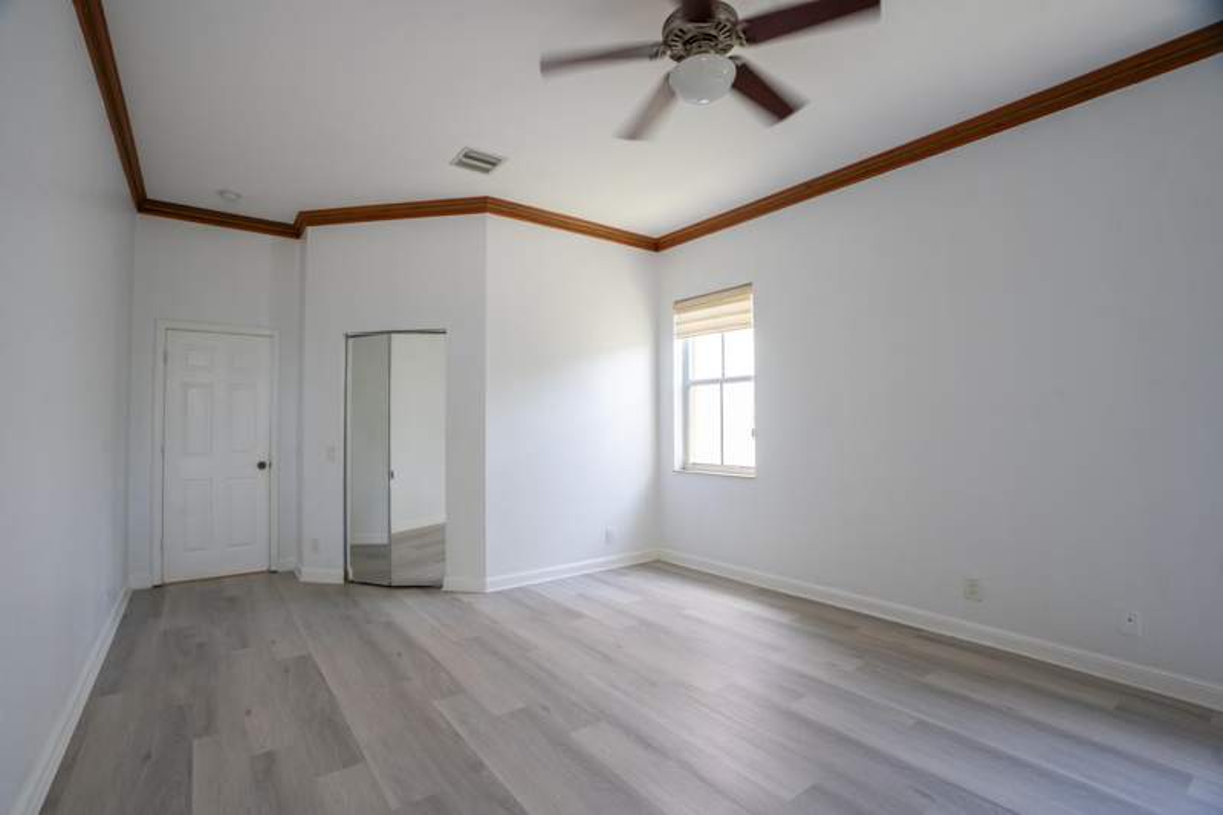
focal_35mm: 16
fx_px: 543
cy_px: 408
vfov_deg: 73.7
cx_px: 612
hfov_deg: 96.7
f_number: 8
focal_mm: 16
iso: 100
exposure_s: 1/5
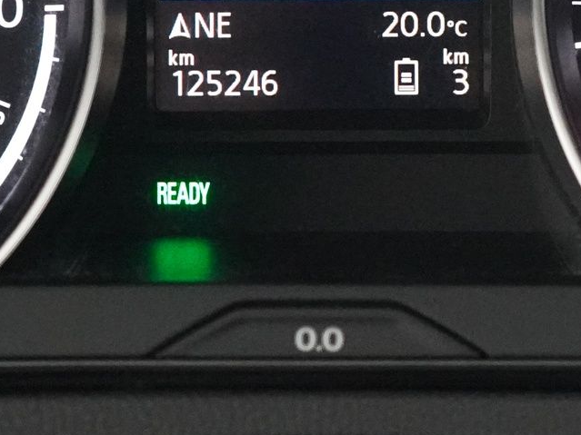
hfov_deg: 12.5
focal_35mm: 158
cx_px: 334
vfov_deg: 9.3
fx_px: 2651
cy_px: -46
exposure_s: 1/25
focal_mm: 28
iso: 6400
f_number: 3.5
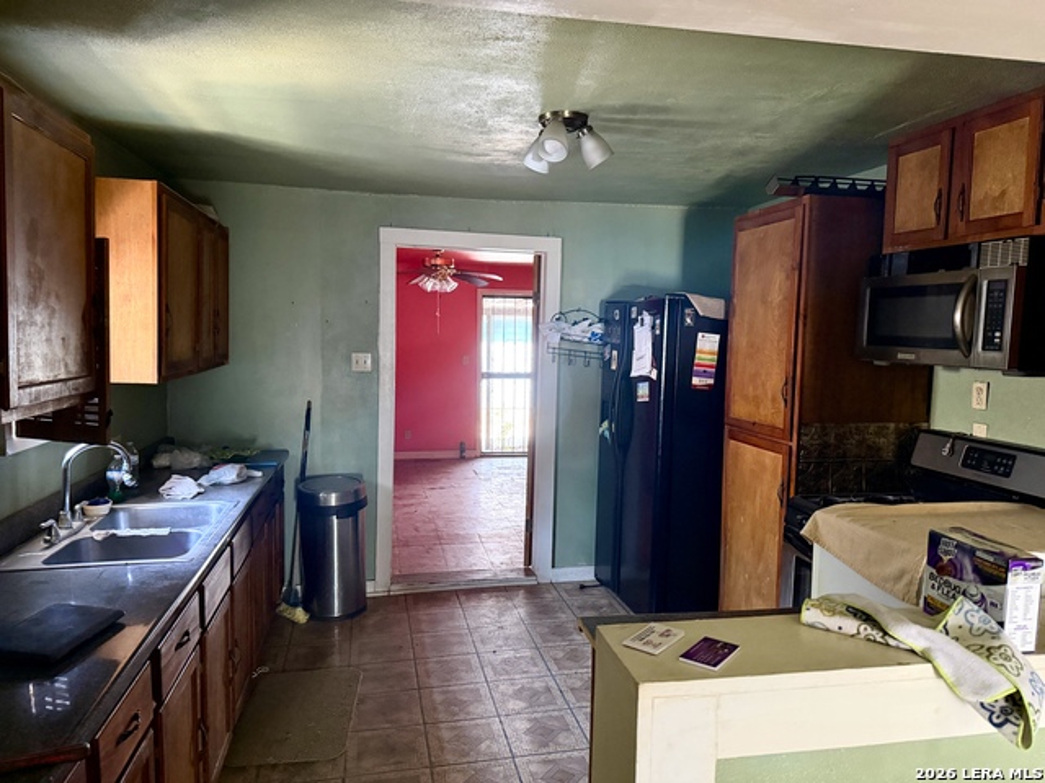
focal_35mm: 24
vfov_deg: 56.8
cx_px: 522
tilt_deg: -5.1
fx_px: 725
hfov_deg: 71.6
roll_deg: -0.4
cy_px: 392
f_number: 1.78
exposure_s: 1/40
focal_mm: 6.76
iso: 1000
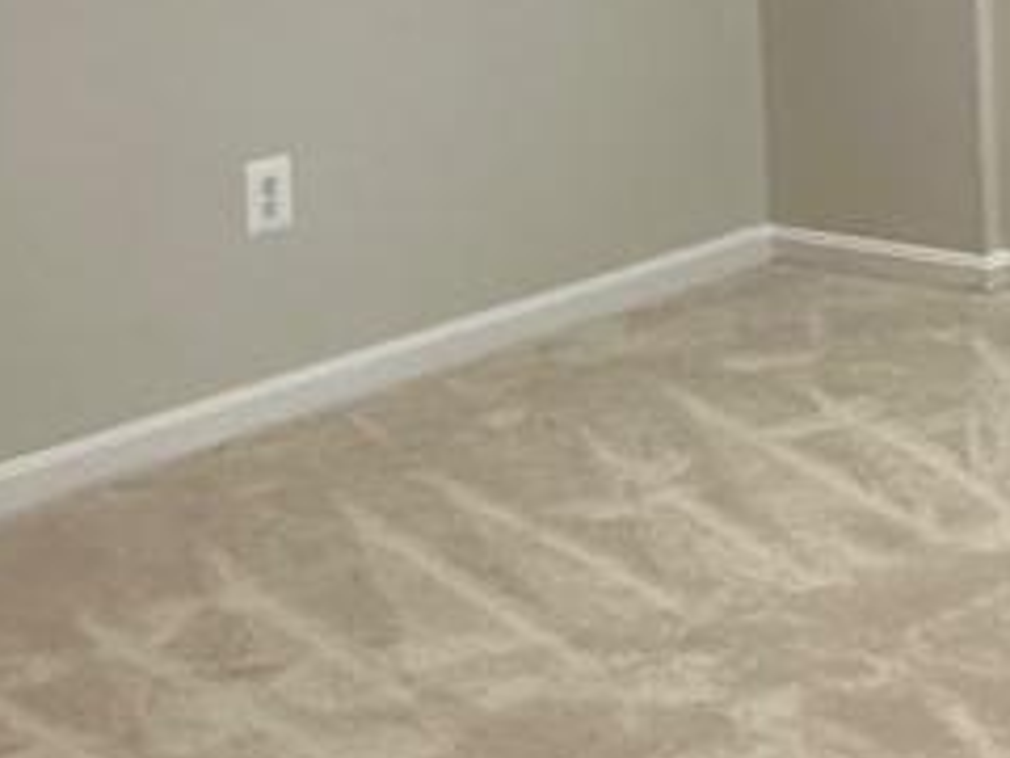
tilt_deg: -0.3
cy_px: -312
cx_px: 1027
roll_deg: +2.9
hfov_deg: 22.3
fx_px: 2451
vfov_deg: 16.3
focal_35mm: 84
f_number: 2.2
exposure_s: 1/60
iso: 320
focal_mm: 2.22
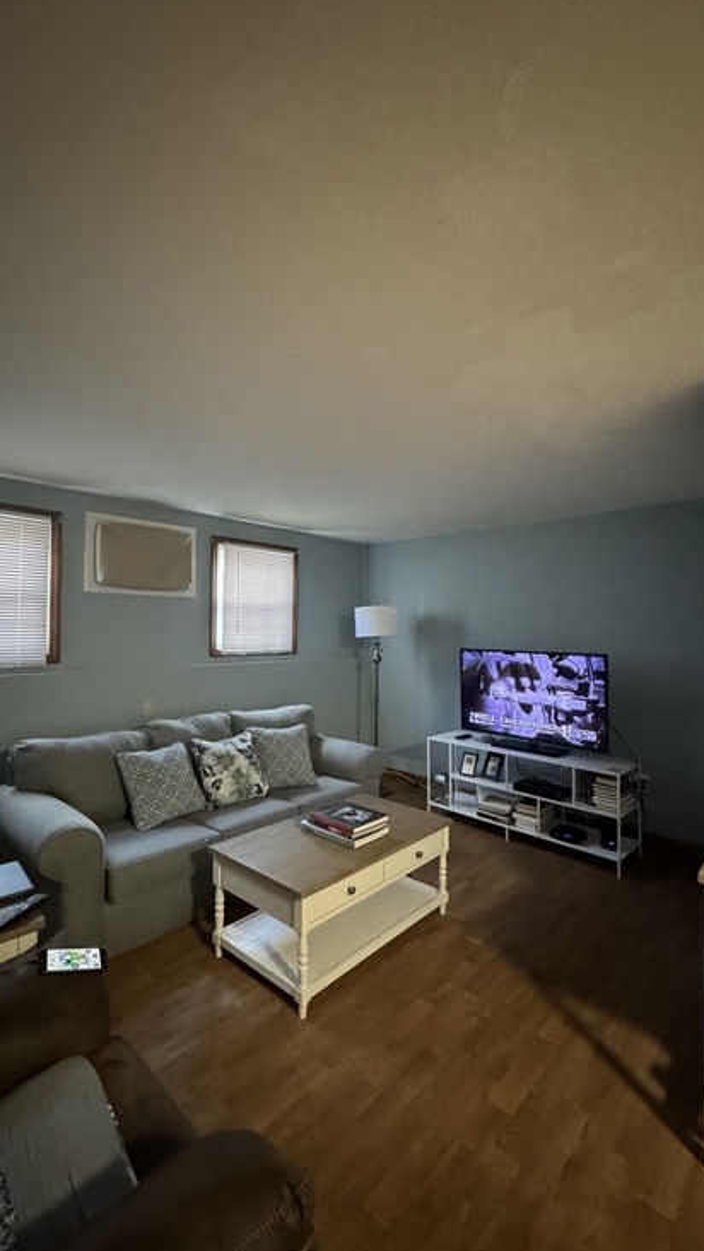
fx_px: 531
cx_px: 342
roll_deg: -0.1
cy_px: 620
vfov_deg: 99.4
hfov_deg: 67.1
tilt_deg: +1.0
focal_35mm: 16
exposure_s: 1/34
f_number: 2.2
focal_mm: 2.22
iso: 1000
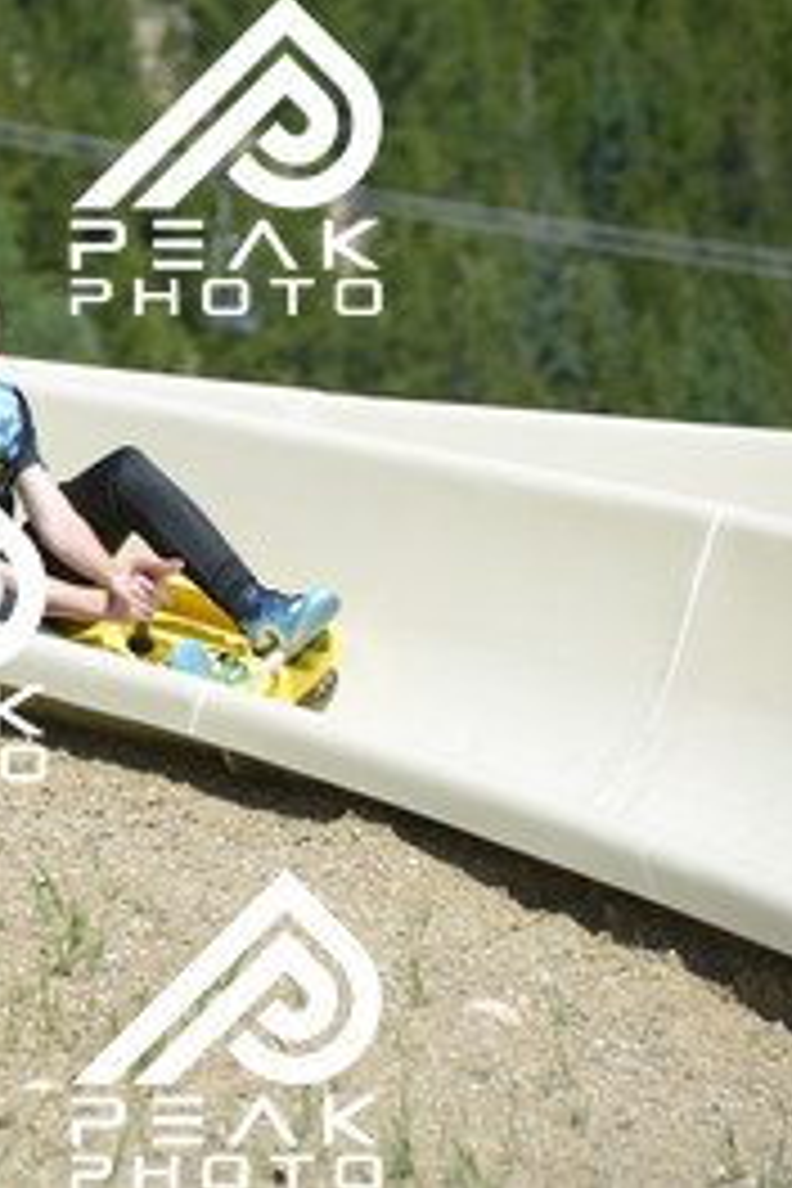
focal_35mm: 296
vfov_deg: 7.0
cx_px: -90
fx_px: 9767
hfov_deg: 4.6
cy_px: 592
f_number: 6.3
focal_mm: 195
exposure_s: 1/1250
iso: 400
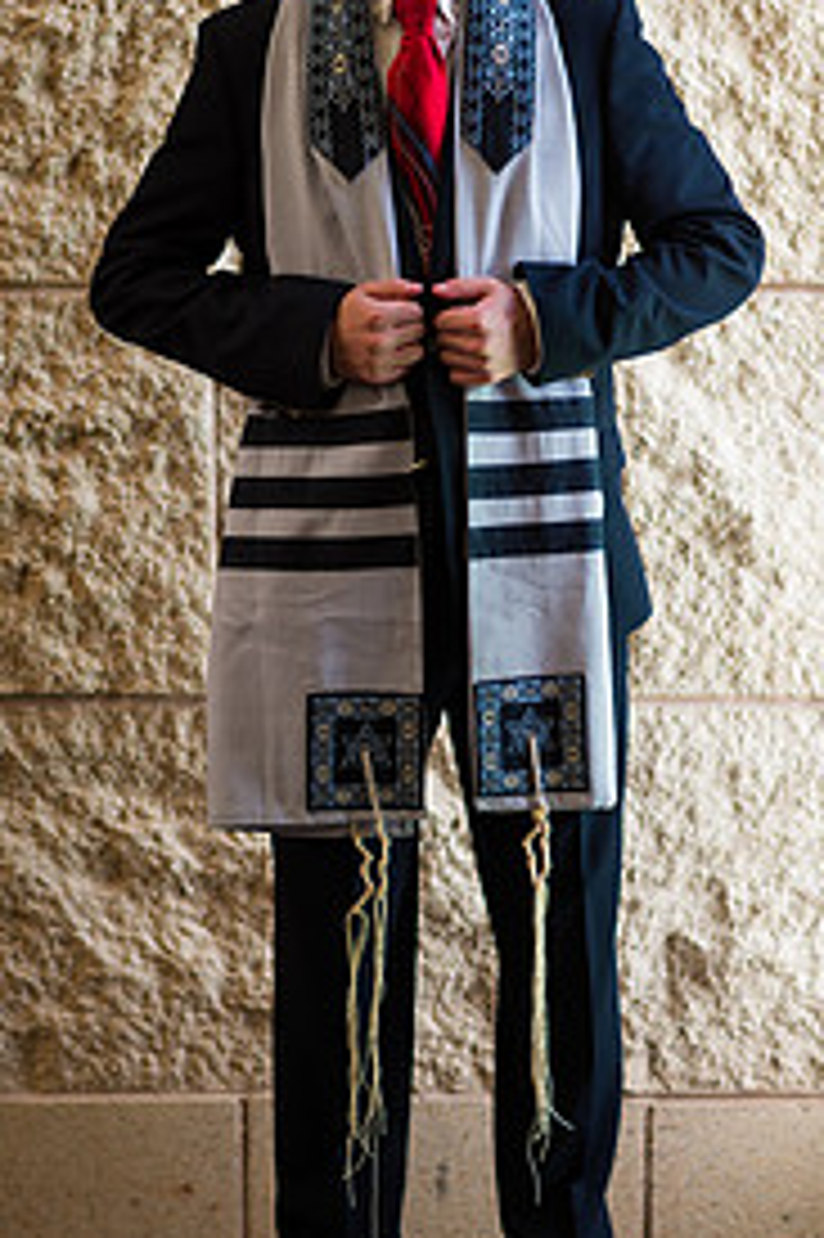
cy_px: 477
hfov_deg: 9.9
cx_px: 421
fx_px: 4778
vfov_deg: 14.8
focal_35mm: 139
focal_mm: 85
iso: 200
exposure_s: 1/200
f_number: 2
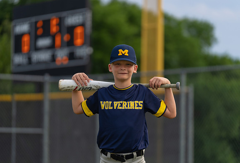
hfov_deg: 13.4
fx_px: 1023
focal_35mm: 153
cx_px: 115
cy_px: 80
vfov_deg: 9.1
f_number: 2.8
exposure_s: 1/320
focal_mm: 147
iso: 160
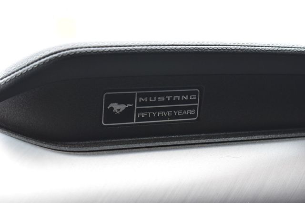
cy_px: 102
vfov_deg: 16.5
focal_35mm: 82
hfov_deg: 24.6
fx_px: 699
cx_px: 152
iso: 400
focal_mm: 55
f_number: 7.1
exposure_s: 1/25
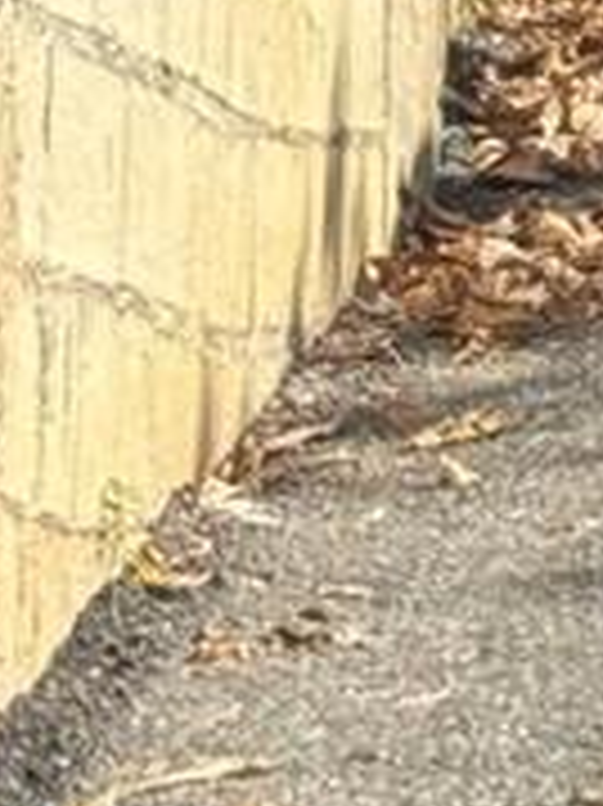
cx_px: 1922
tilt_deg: +11.6
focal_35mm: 322
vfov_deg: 6.0
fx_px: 7488
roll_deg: +1.4
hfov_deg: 4.4
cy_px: -675
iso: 64
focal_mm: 6.76
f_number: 1.78
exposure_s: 1/1770
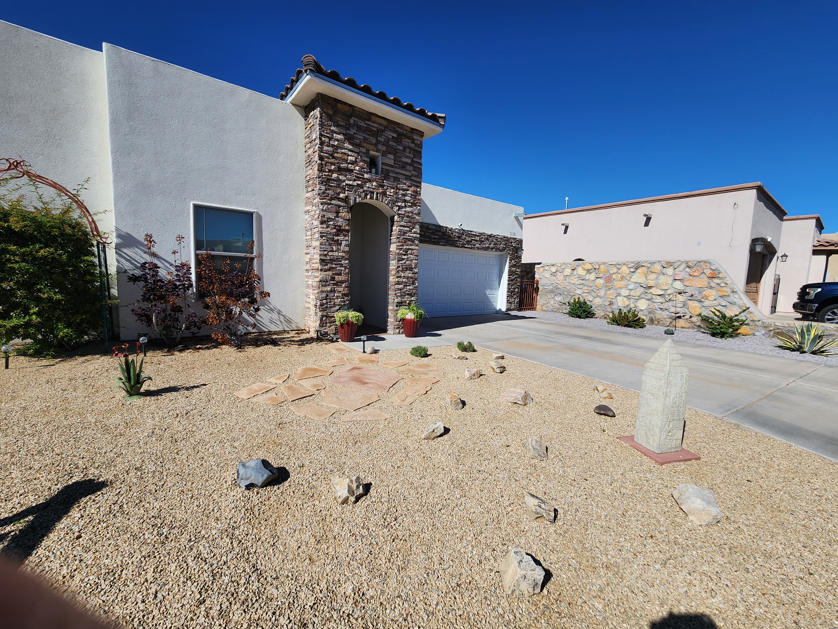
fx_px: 315
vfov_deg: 89.9
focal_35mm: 13
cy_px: 314
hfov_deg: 106.2
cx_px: 419
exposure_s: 1/3637
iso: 50
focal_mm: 2.2
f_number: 2.2
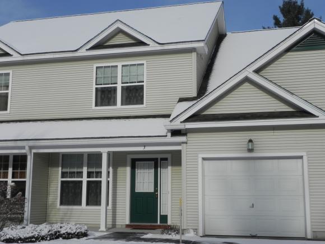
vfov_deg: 31.5
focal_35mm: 46
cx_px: 162
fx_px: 432
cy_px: 122
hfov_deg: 41.2
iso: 160
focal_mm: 8.2
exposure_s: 1/680
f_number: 8
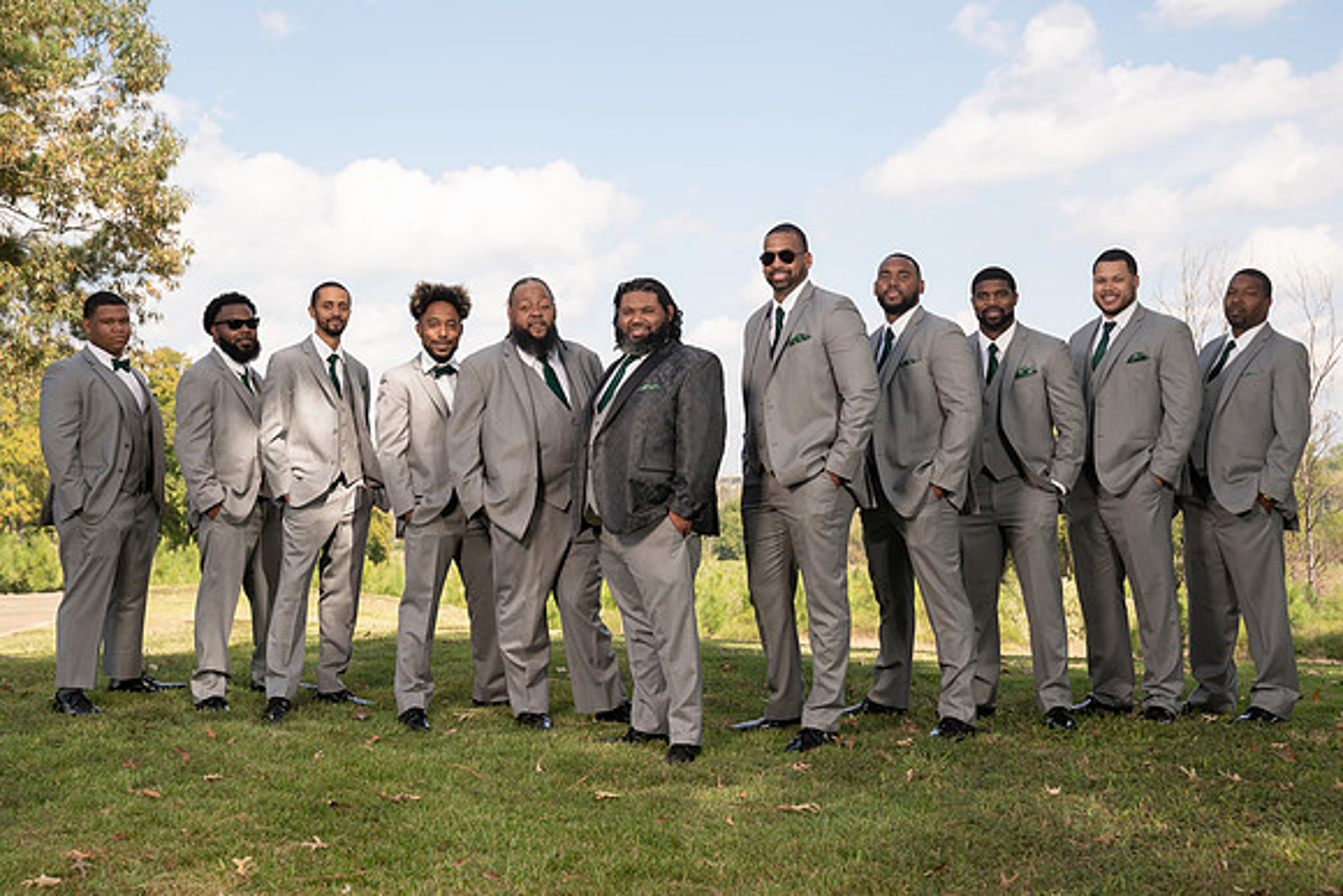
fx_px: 1995
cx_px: 672
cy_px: 448
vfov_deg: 25.3
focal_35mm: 53
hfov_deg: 37.2
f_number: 5.6
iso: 100
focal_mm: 52
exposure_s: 1/250
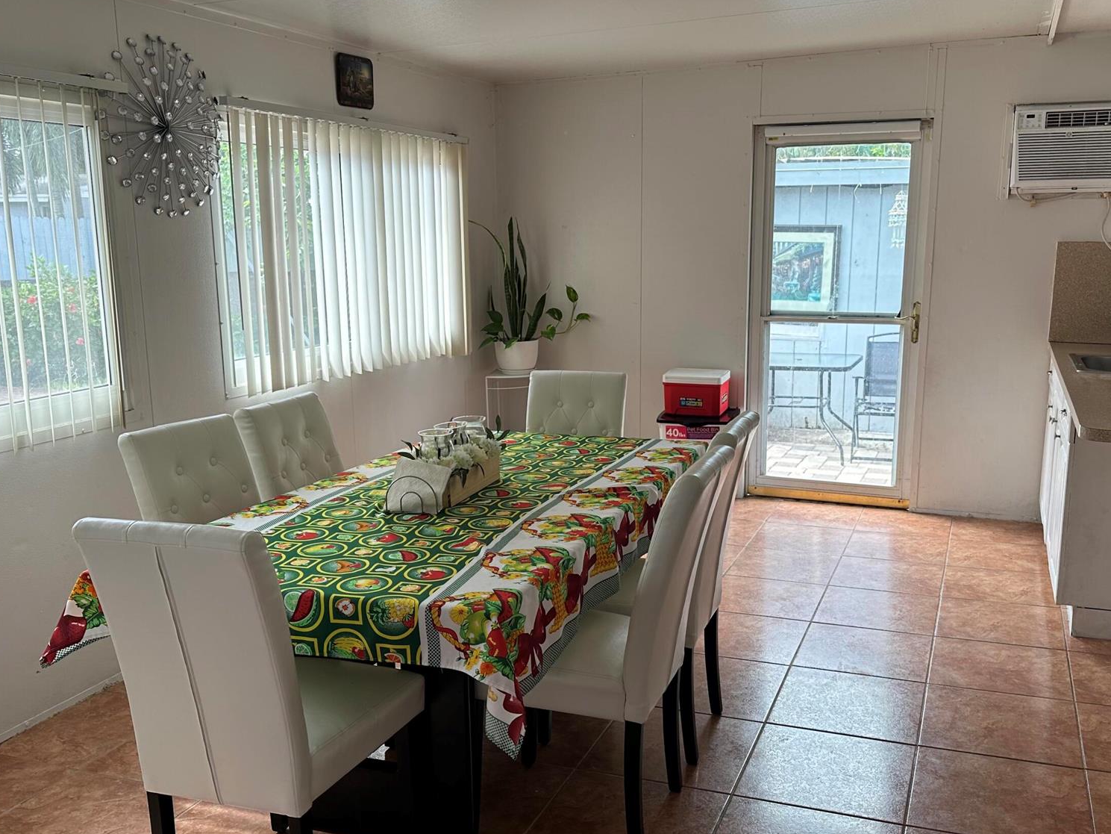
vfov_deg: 42.9
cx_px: 612
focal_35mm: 33
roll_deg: -0.7
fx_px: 1059
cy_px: 446
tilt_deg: -11.6
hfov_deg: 55.2
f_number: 1.78
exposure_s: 1/213
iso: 64
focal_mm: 6.86
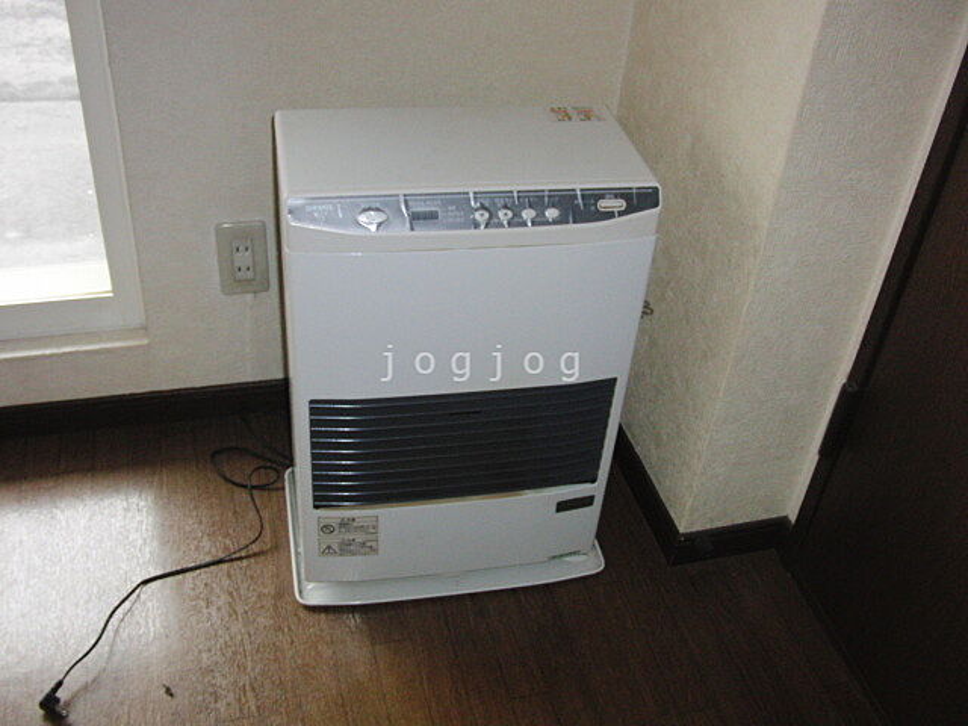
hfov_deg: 50.1
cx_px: 484
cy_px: 363
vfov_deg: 38.7
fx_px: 1035
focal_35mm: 37
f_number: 3.6
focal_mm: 6.42
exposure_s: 1/40
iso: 400
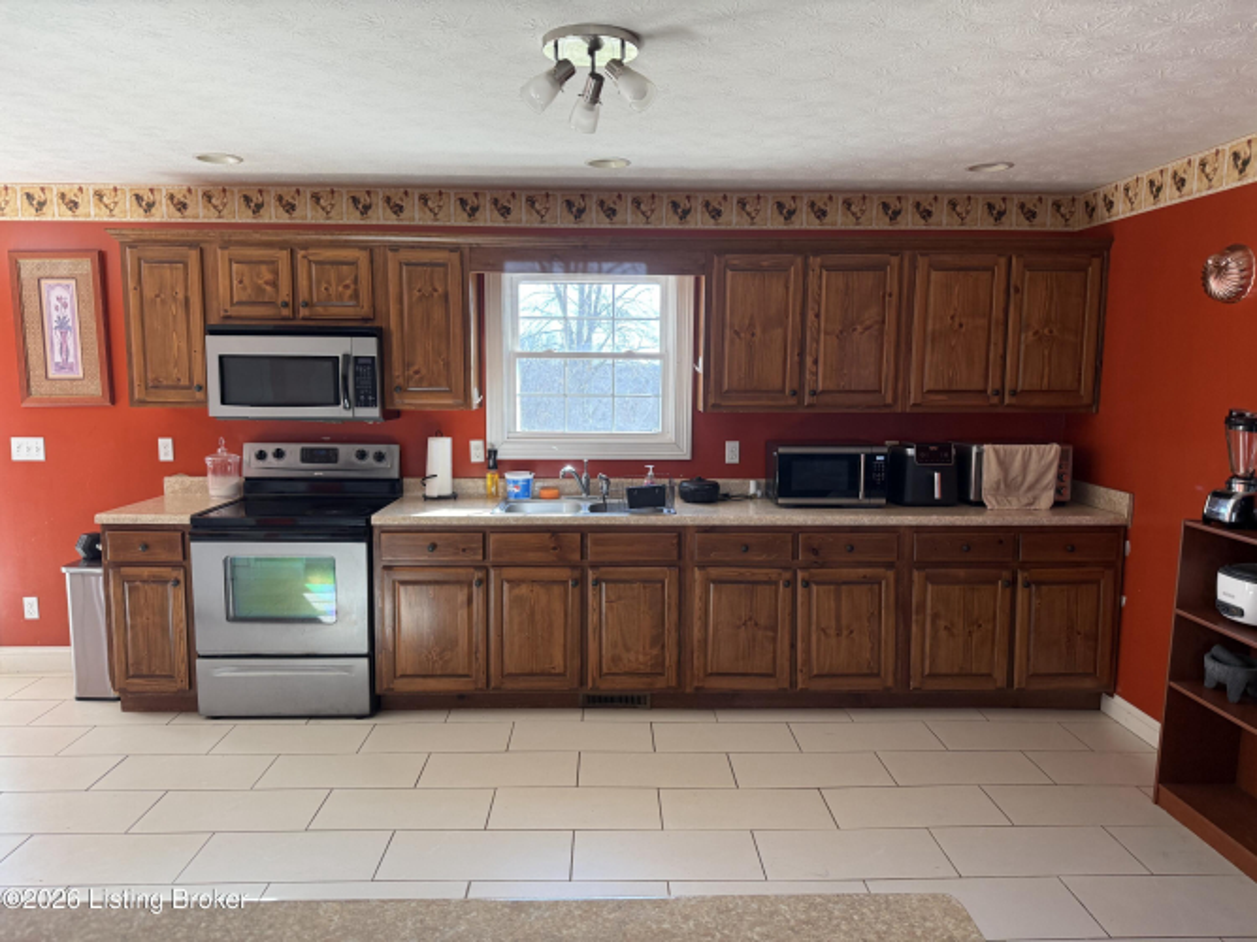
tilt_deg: -6.8
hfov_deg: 71.6
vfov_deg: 56.8
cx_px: 628
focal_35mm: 24
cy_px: 471
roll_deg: -0.2
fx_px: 871
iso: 160
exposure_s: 1/120
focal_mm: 6.76
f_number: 1.78
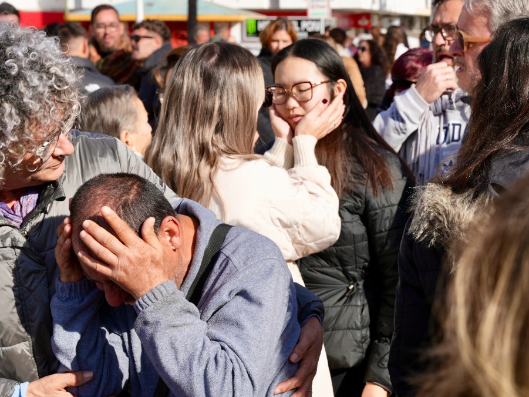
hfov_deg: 30.1
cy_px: 175
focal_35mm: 64
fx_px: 984
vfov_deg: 22.8
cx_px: 258
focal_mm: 50.3
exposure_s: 1/320
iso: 100
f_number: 6.3
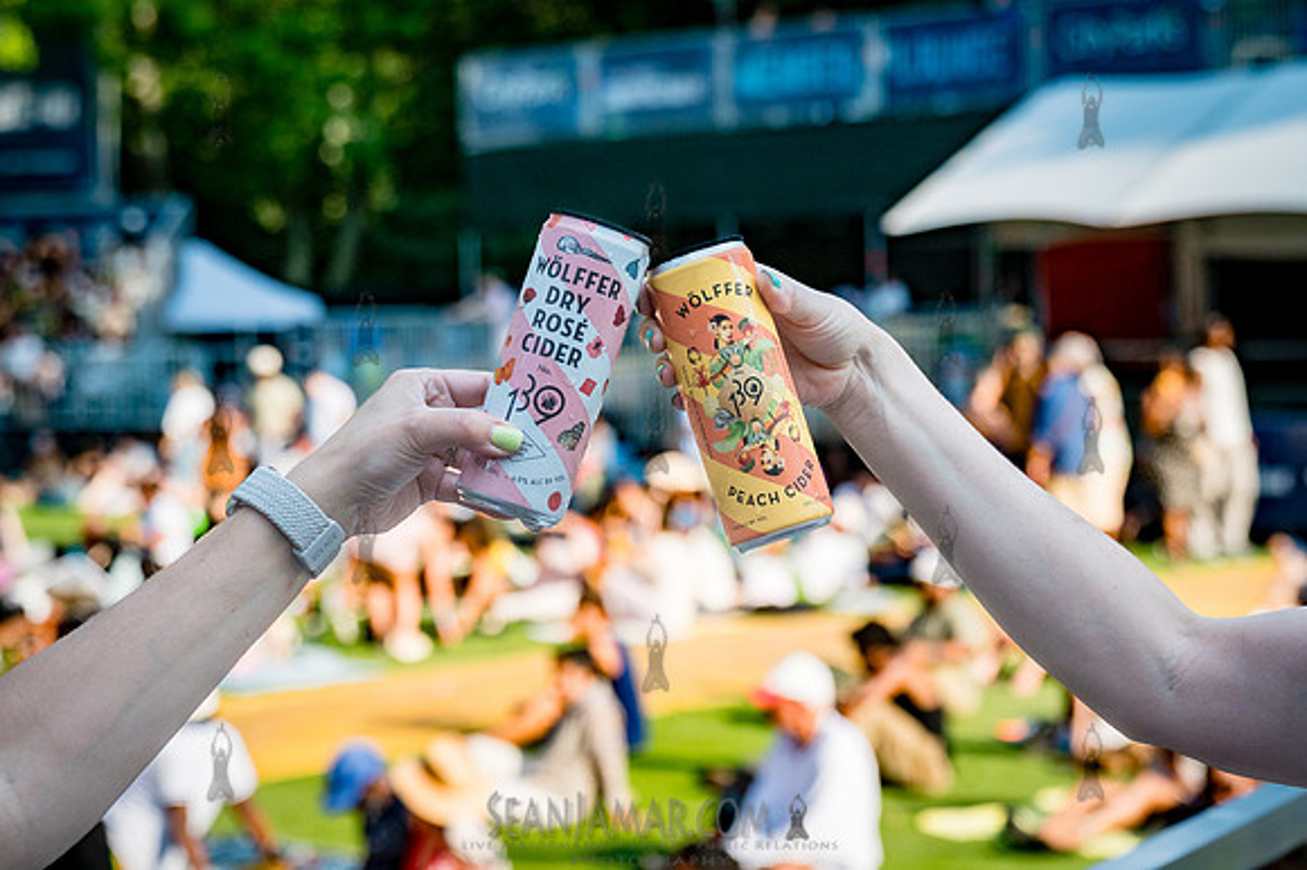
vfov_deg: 16.4
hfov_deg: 24.5
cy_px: 556
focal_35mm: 83
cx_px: 688
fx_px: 3015
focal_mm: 65
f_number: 4.5
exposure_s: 1/2000
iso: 400
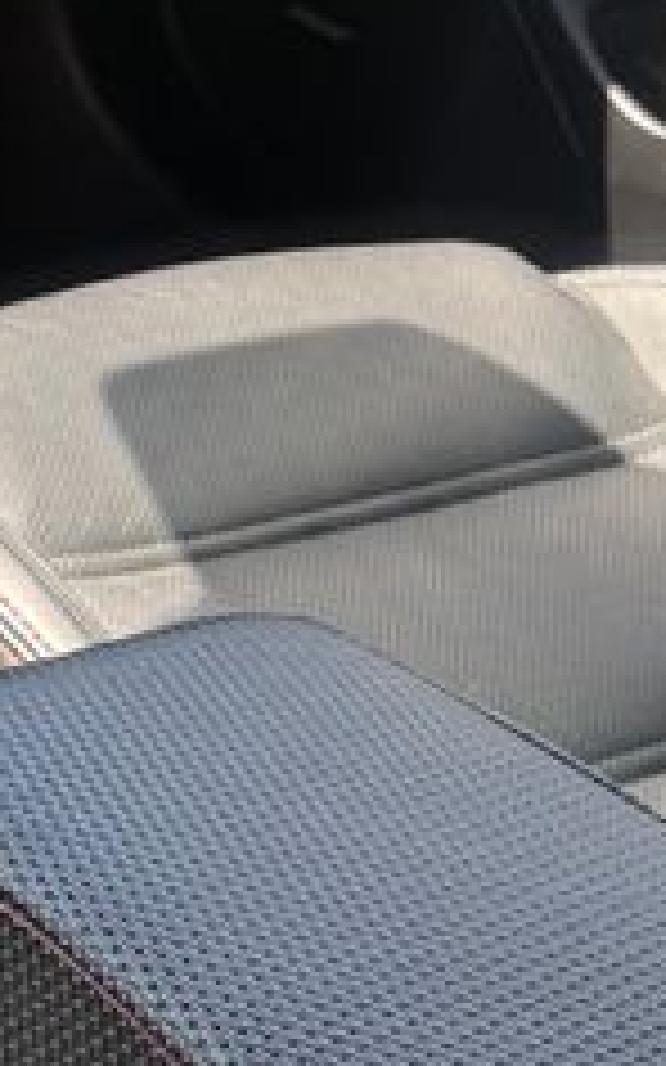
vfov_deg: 18.8
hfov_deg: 9.8
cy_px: 229
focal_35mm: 110
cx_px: -1174
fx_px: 3196
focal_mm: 6.76
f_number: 1.78
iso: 100
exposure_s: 1/263
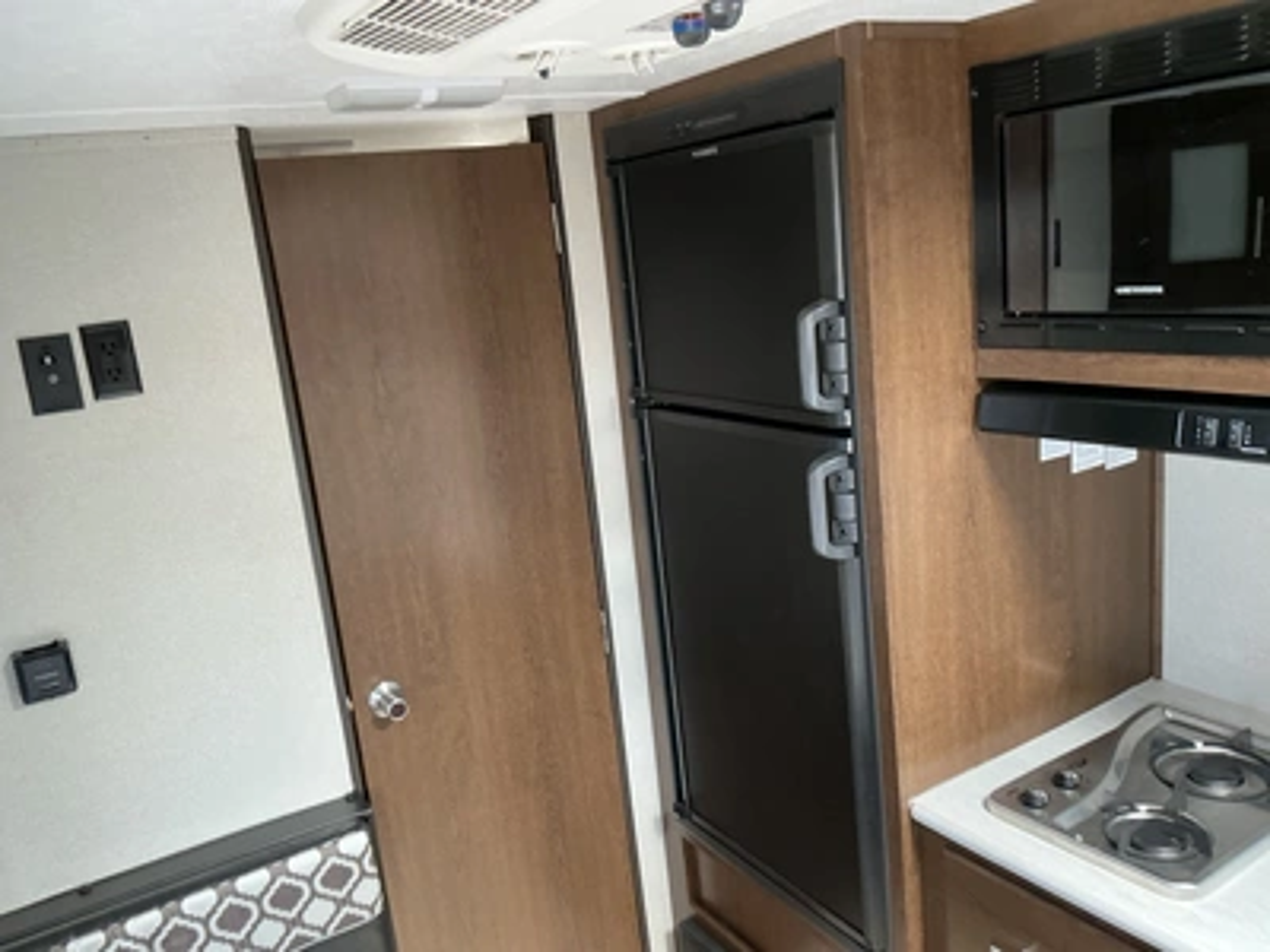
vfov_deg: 49.7
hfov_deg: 63.4
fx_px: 1027
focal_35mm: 28
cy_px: 476
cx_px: 635
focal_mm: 3
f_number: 1.8
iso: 125
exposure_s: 1/60
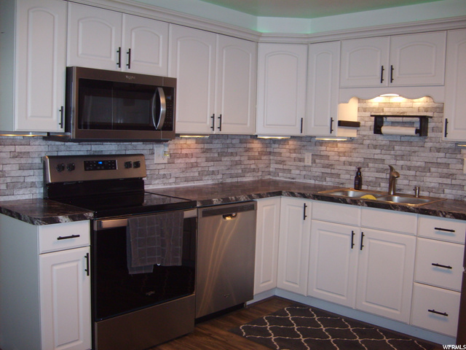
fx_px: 471
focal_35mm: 35
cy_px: 175
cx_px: 233
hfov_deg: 52.6
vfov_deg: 40.7
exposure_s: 1/45
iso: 100
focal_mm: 5.8
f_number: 2.8
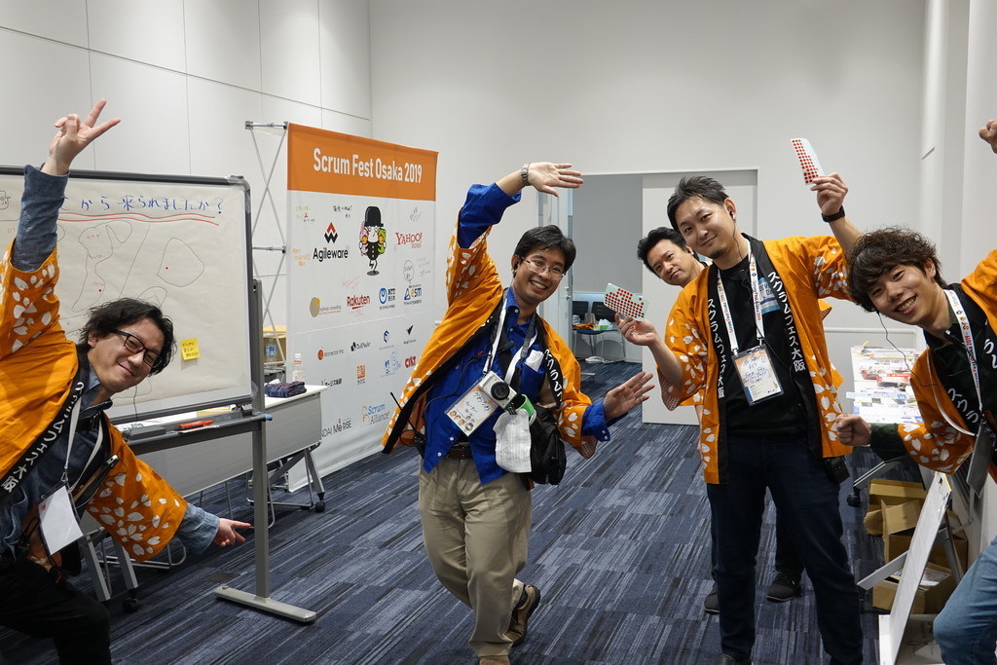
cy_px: 332
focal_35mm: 35
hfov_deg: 54.4
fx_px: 969
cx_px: 498
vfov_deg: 37.9
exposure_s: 1/40
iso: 320
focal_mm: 13.03
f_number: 3.5
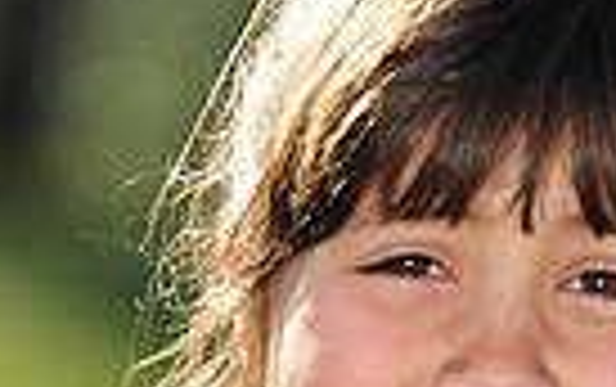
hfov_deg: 2.4
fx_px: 14489
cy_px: 698
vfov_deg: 1.5
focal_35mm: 862
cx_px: 324
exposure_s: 1/1000
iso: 200
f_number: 4
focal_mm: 200
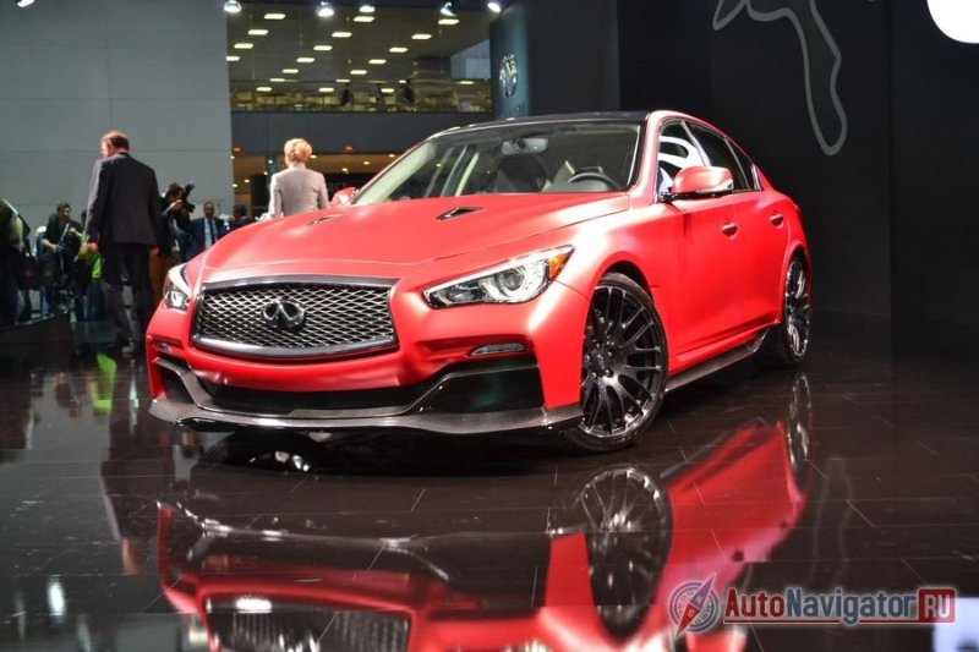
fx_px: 1223
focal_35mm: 45
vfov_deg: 29.9
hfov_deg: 43.6
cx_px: 490
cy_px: 326
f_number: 4.5
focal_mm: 30
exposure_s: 1/60
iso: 2000
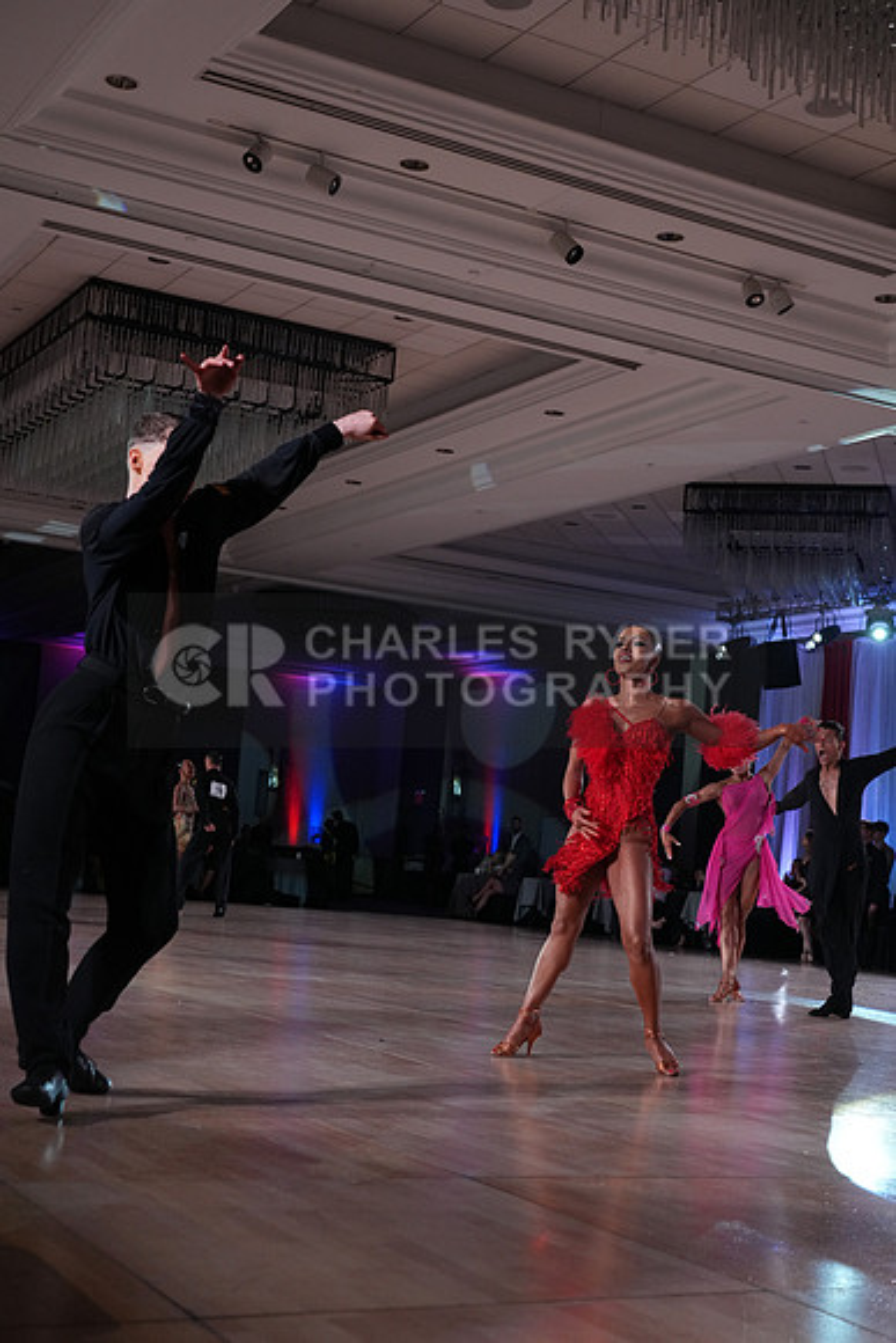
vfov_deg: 42.7
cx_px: 448
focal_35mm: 46
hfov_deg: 29.3
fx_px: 1716
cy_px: 672
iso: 2500
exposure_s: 1/400
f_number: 5
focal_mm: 46
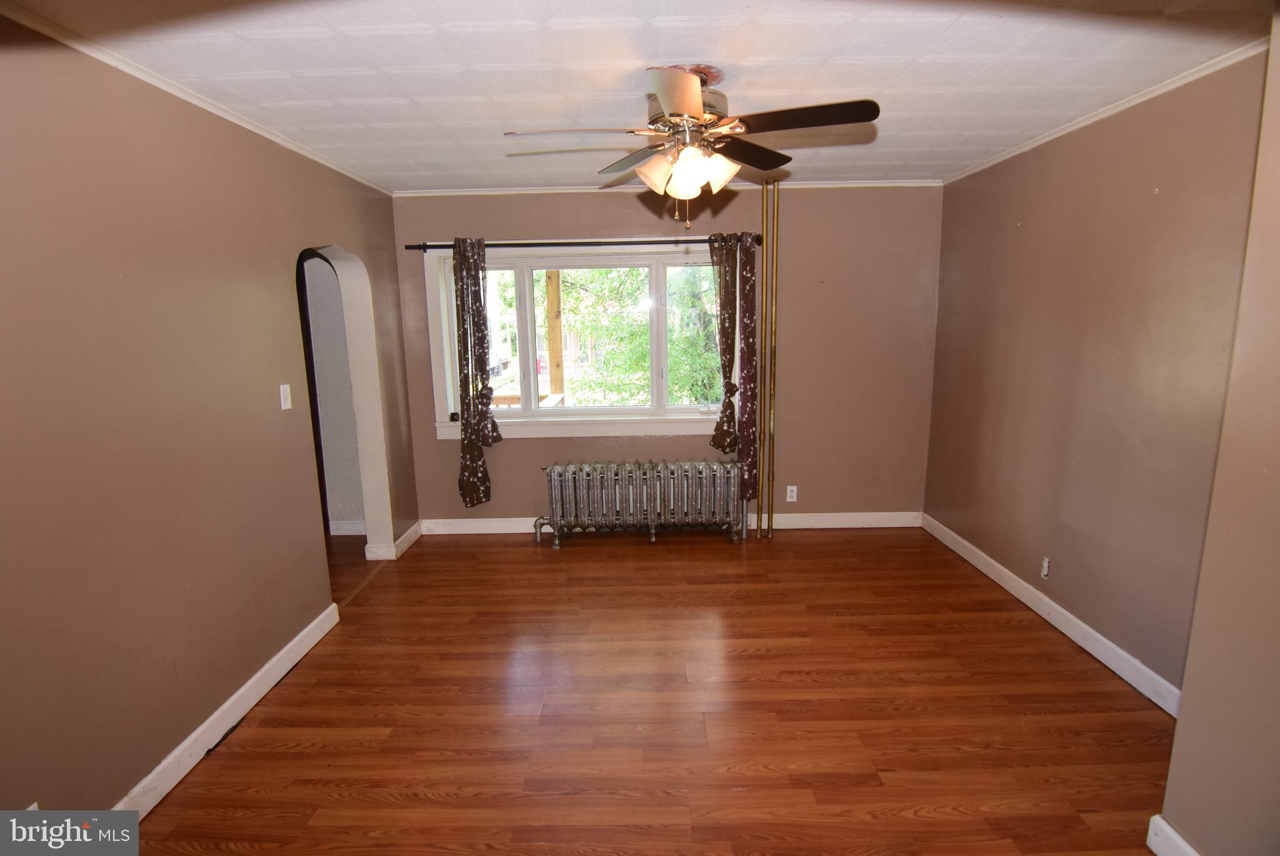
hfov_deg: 94.9
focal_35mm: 16
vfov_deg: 72.2
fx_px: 587
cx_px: 640
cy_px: 428
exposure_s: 1/60
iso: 800
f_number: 7.1
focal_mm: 11
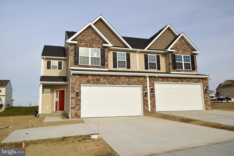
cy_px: 78
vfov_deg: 43.6
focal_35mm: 30
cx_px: 117
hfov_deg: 61.9
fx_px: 195
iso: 180
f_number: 9
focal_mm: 20
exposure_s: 1/200
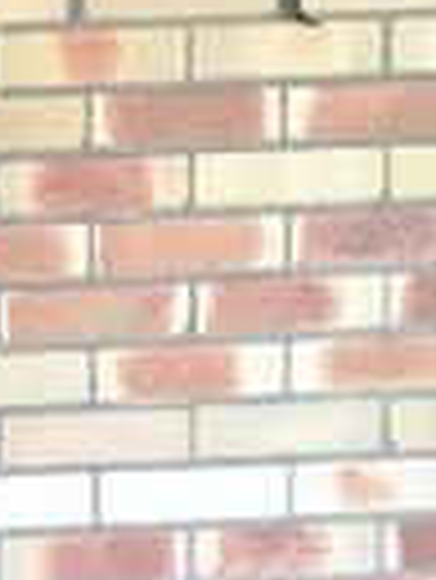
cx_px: -562
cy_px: 99
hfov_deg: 9.8
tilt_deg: -5.8
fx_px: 2263
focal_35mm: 135
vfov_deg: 14.5
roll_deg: +2.1
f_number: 2.2
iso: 32
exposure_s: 1/40
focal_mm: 4.15
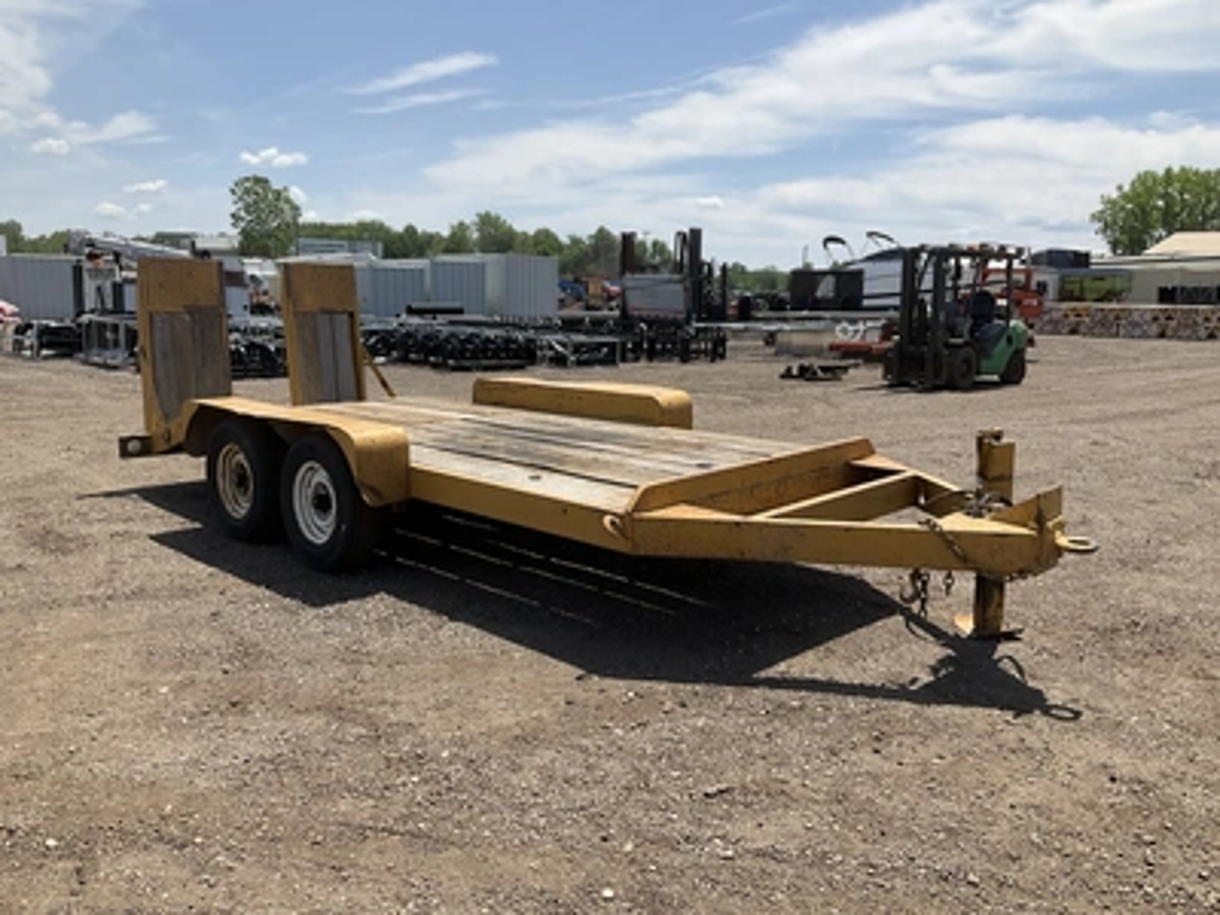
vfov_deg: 48.2
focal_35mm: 29
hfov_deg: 61.7
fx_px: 1022
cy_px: 458
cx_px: 610
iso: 25
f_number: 1.8
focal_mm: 3
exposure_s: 1/2141
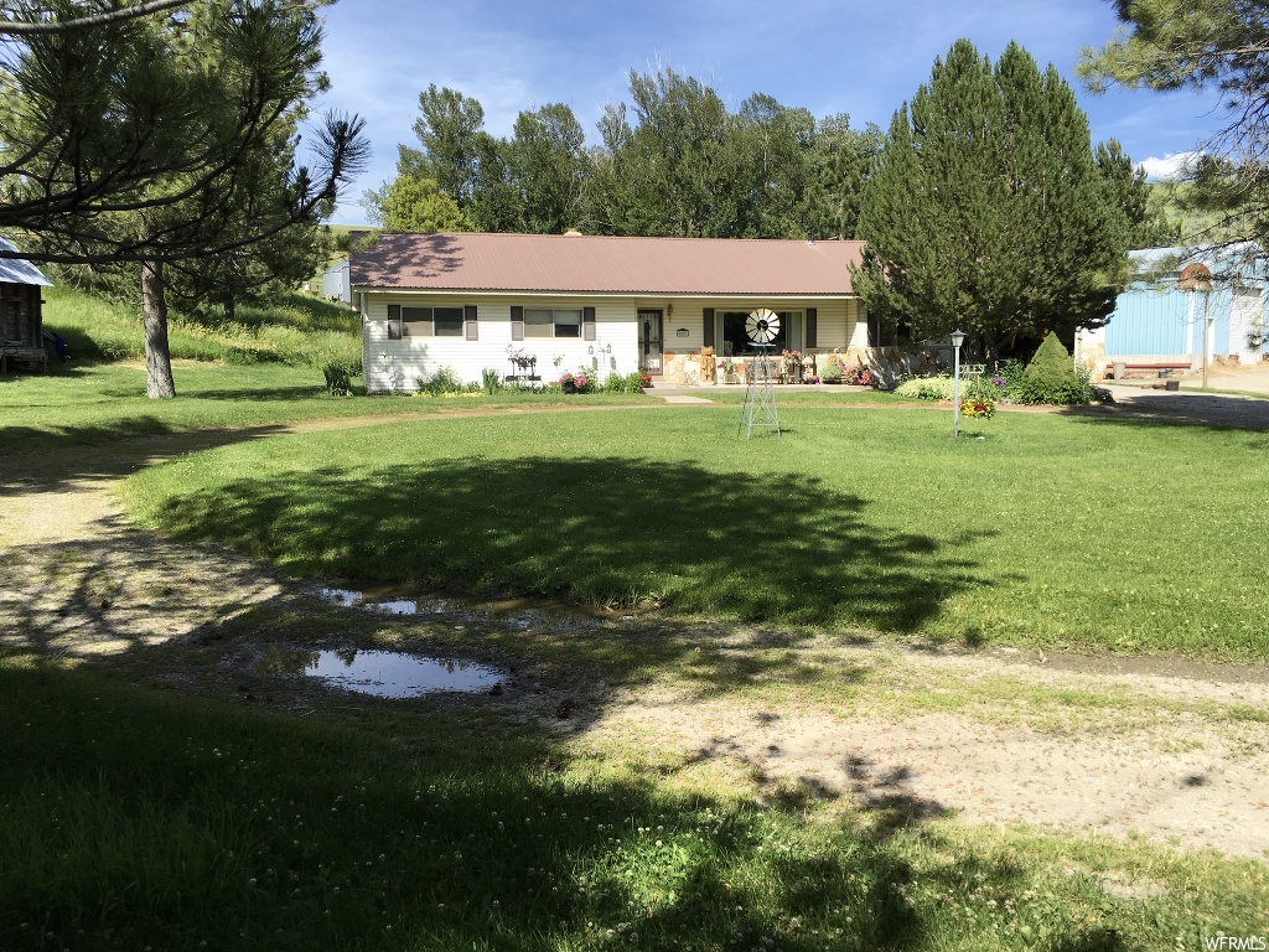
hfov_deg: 61.7
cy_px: 476
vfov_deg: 48.2
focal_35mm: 29
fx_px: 1063
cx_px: 634
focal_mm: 4.15
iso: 25
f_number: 2.2
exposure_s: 1/1131
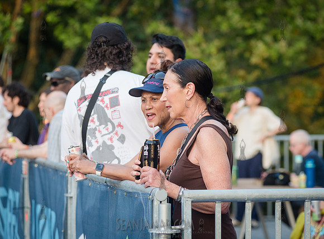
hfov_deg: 14.3
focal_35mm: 139
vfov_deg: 10.6
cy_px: 124
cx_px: 185
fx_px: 1290
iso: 2000
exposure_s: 1/500
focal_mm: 125
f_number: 4
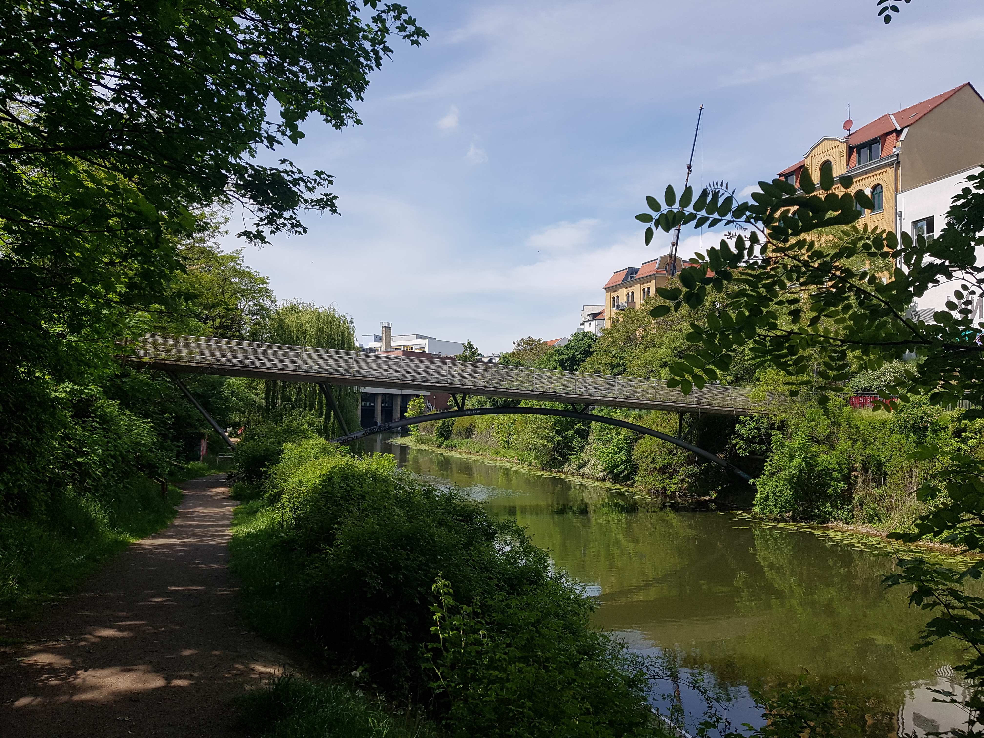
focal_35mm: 26
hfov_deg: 67.3
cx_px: 492
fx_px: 739
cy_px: 369
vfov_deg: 53.1
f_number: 1.7
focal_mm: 4.2
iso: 50
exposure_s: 1/2536
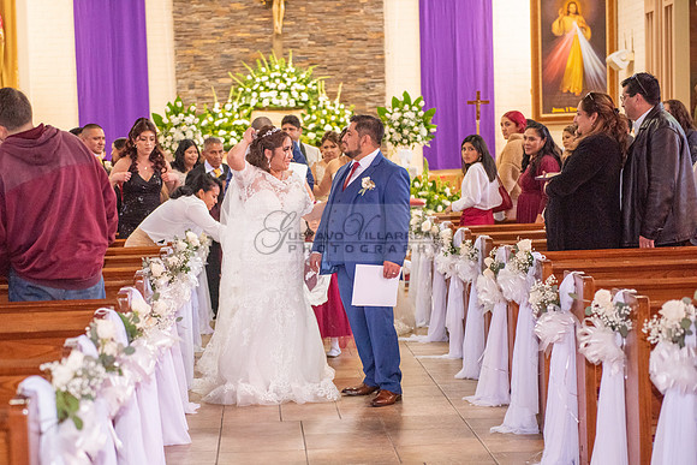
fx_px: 1656
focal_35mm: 86
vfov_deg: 16.0
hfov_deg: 23.7
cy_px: 284
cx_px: 271
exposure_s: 1/160
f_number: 2.8
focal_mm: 70
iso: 2000
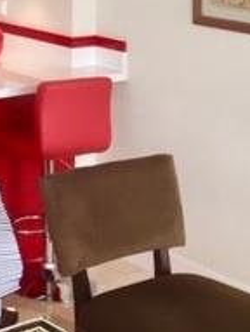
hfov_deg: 14.0
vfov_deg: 18.2
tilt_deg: +4.1
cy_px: -146
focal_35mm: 97
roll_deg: -0.8
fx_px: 931
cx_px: -160
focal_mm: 4.15
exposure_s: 1/60
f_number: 2.2
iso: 40
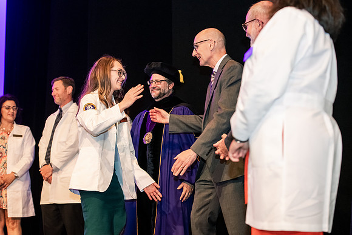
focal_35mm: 70
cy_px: 118
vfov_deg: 19.5
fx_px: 685
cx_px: 176
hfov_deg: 28.8
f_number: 3.5
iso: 3200
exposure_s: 1/200
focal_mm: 70
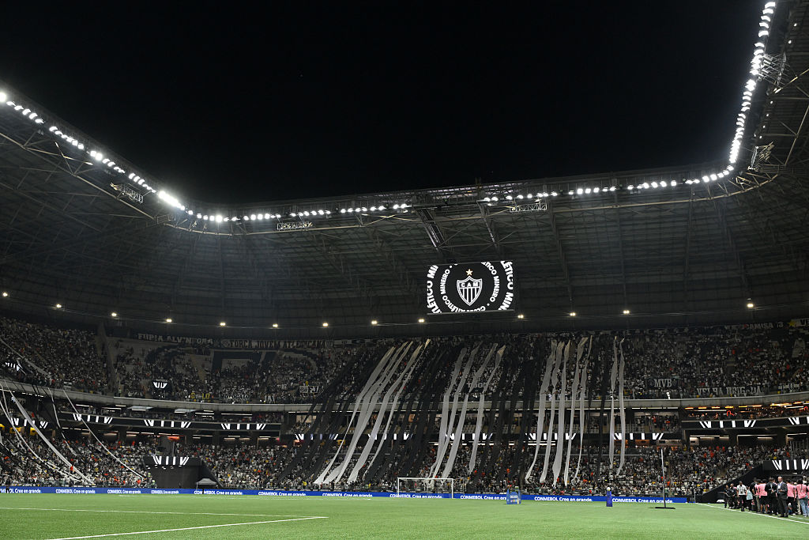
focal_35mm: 35
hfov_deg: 54.4
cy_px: 270
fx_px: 787
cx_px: 404
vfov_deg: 37.9
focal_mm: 35
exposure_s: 1/500
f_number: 4.5
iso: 1250
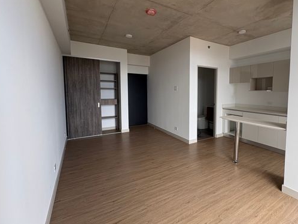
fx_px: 155
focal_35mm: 18
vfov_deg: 71.4
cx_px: 183
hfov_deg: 86.3
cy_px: 103
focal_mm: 2.22
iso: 125
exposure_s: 1/99
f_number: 2.2
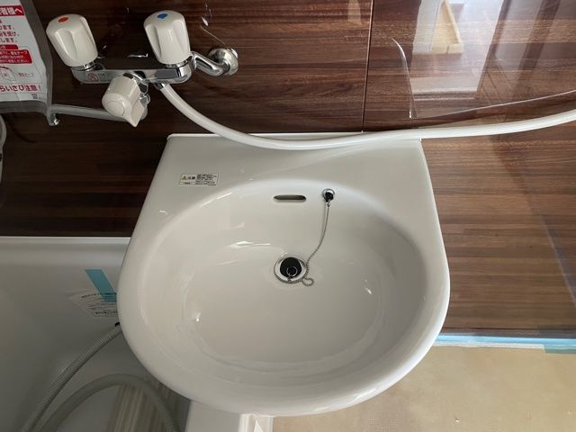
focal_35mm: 26
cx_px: 288
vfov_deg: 53.1
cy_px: 216
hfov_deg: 67.3
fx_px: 433
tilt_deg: -49.7
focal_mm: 4.2
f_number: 1.6
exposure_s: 1/40
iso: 500
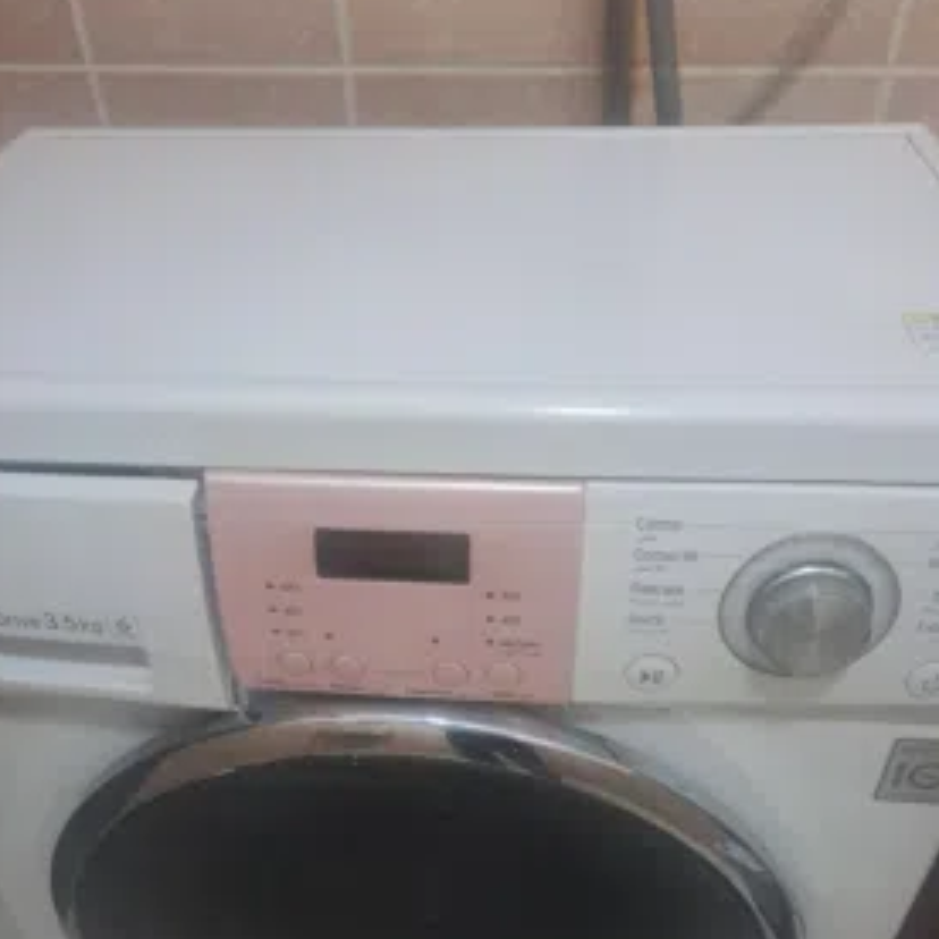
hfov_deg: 51.0
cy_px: 616
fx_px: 982
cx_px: 432
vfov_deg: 50.3
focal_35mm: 32
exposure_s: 1/60
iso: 320
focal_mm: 4.65
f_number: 1.8
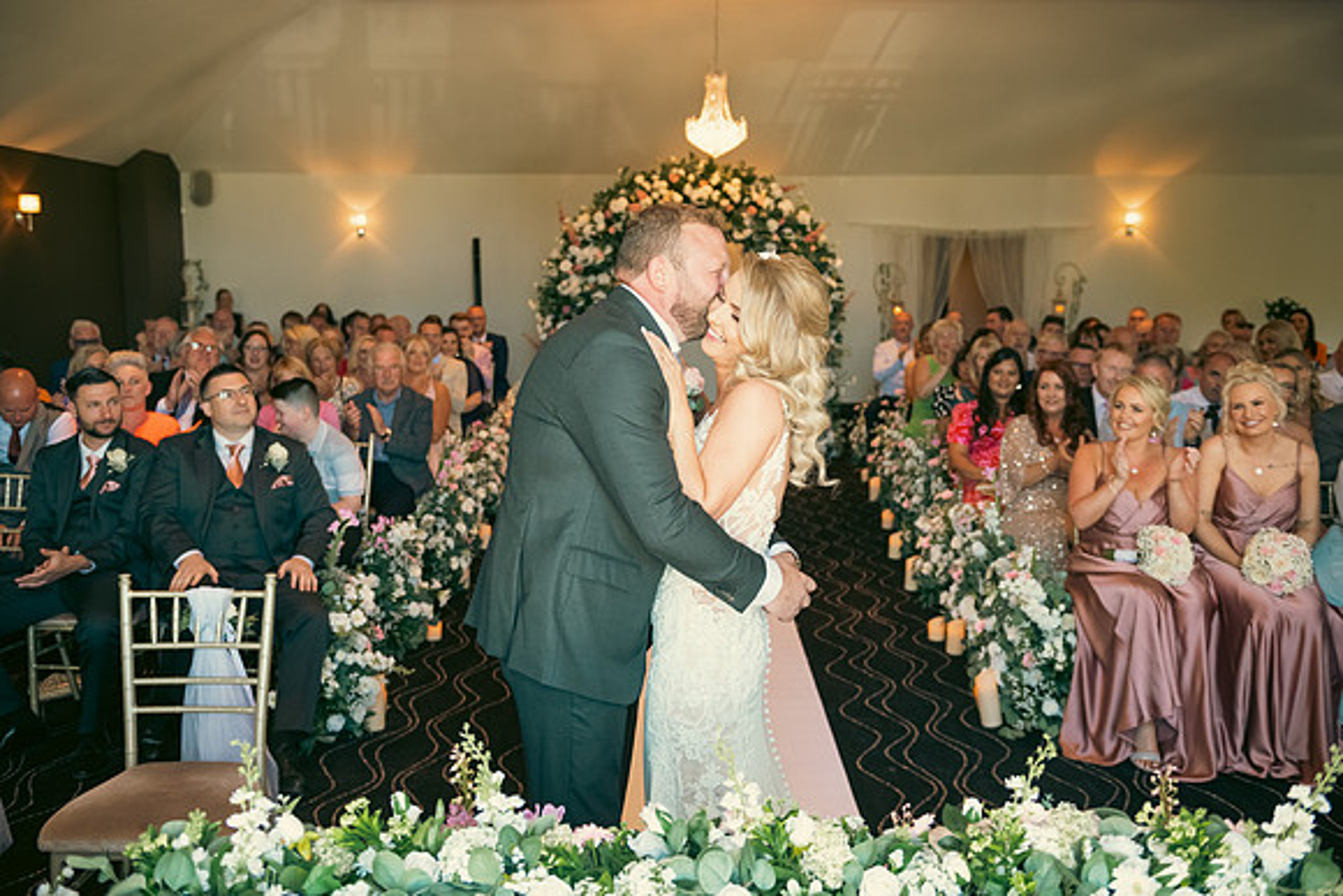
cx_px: 672
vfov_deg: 41.1
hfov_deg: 58.7
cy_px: 448
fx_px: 1194
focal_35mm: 32
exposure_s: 1/160
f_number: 3.5
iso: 1000
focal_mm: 32
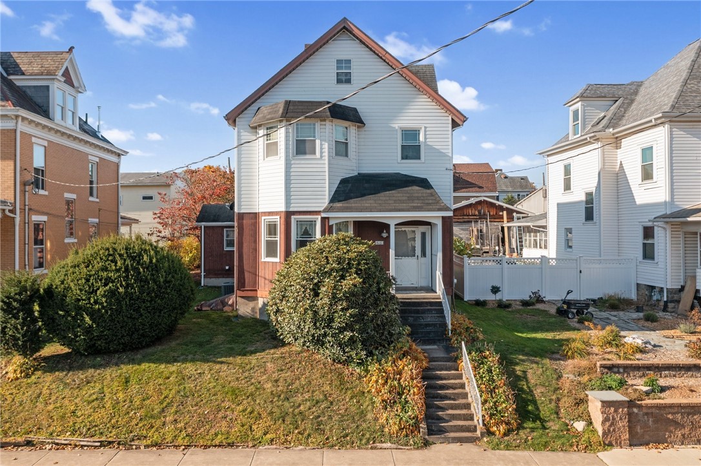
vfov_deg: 46.4
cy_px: 233
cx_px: 350
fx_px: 545
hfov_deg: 65.5
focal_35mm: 28
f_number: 4.5
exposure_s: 1/120
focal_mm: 10.26
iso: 100
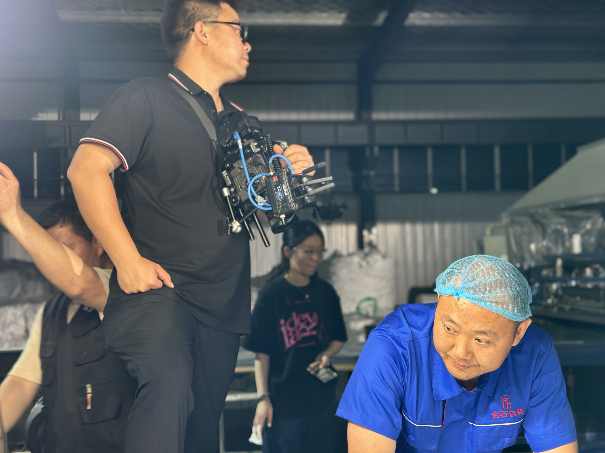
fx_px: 839
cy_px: 226
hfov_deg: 39.7
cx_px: 302
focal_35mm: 48
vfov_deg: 30.3
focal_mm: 6.86
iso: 160
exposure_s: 1/60
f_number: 1.78
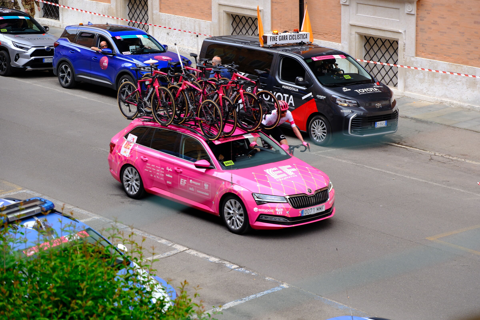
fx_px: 1173
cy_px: 160
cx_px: 240
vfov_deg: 15.5
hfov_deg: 23.1
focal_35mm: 88
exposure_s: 1/170
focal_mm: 58.9
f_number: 5
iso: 500
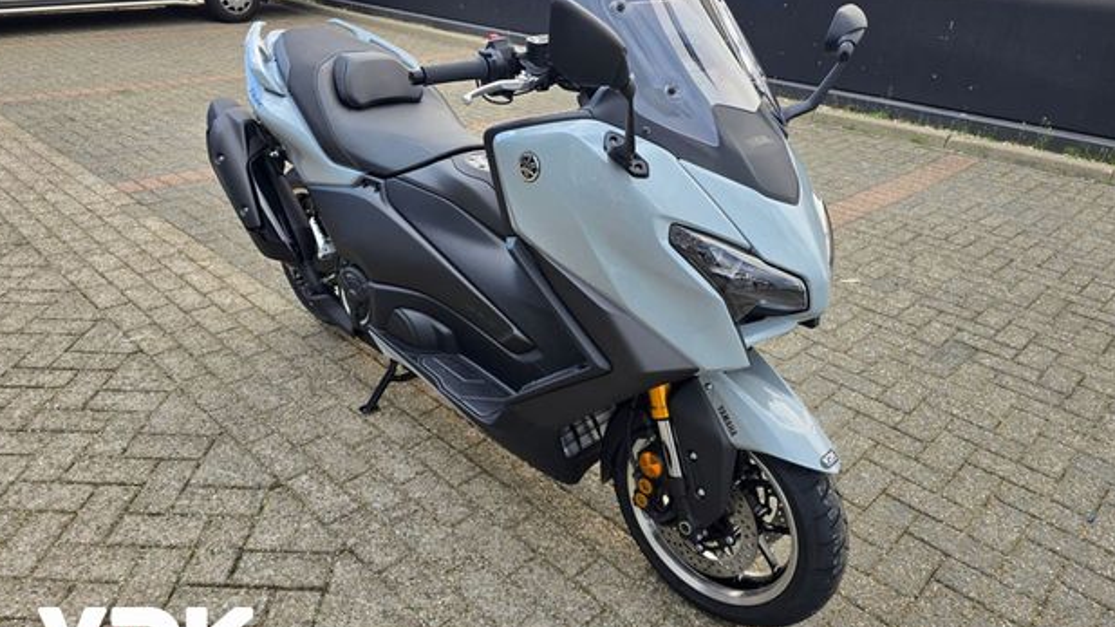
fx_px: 769
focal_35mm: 26
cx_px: 553
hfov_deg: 71.9
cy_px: 307
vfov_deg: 44.4
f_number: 1.7
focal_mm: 6.3
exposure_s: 1/266
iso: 12
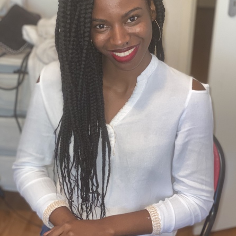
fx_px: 478
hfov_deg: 27.7
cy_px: 101
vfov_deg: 27.7
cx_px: 119
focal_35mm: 62
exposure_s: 1/40
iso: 320
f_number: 2
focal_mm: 6
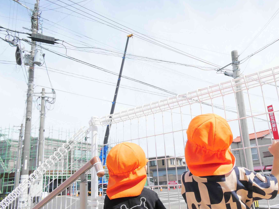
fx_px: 226
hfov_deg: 63.2
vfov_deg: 49.6
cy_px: 119
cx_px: 157
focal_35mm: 28
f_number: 4.5
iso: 80
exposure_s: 1/1000
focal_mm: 4.3
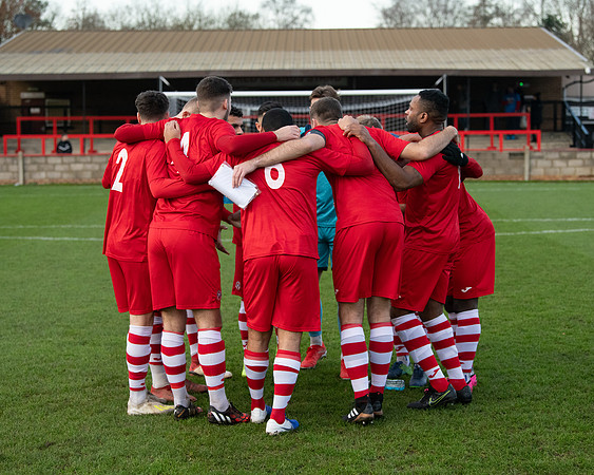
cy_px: 244
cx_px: 295
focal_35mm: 83
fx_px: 1464
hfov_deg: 22.9
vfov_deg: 18.4
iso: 2000
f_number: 4
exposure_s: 1/1250
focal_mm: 70
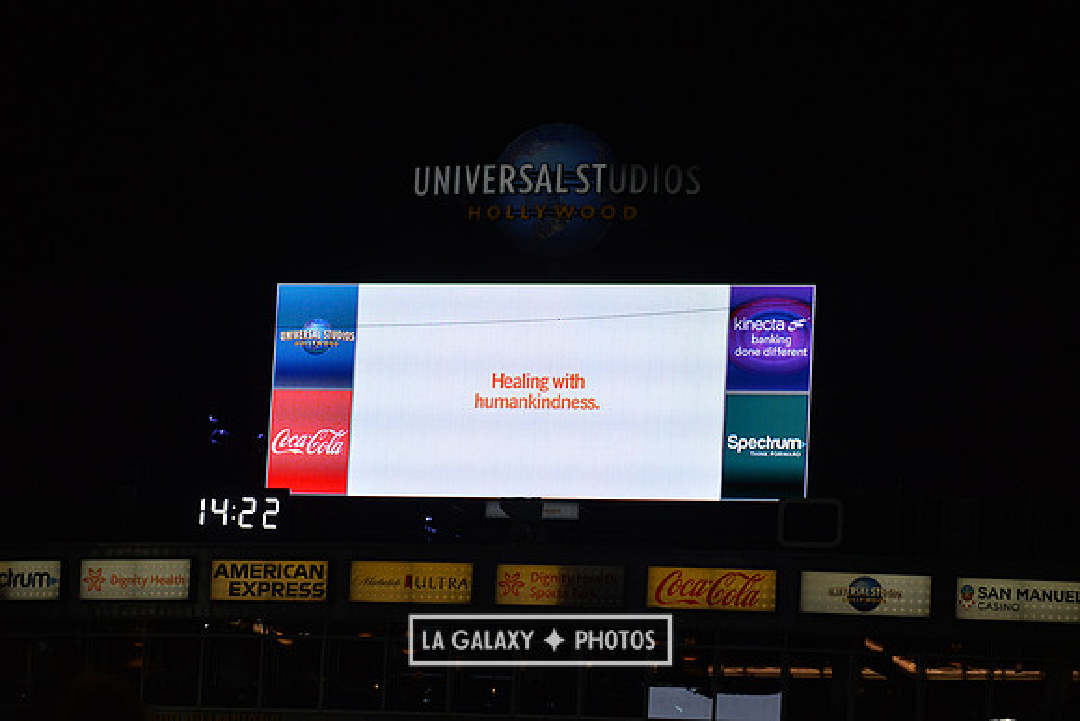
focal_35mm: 160
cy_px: 360
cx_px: 540
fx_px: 4801
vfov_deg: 8.6
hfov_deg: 12.8
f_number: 6.3
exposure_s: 1/2500
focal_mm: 160
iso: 1600
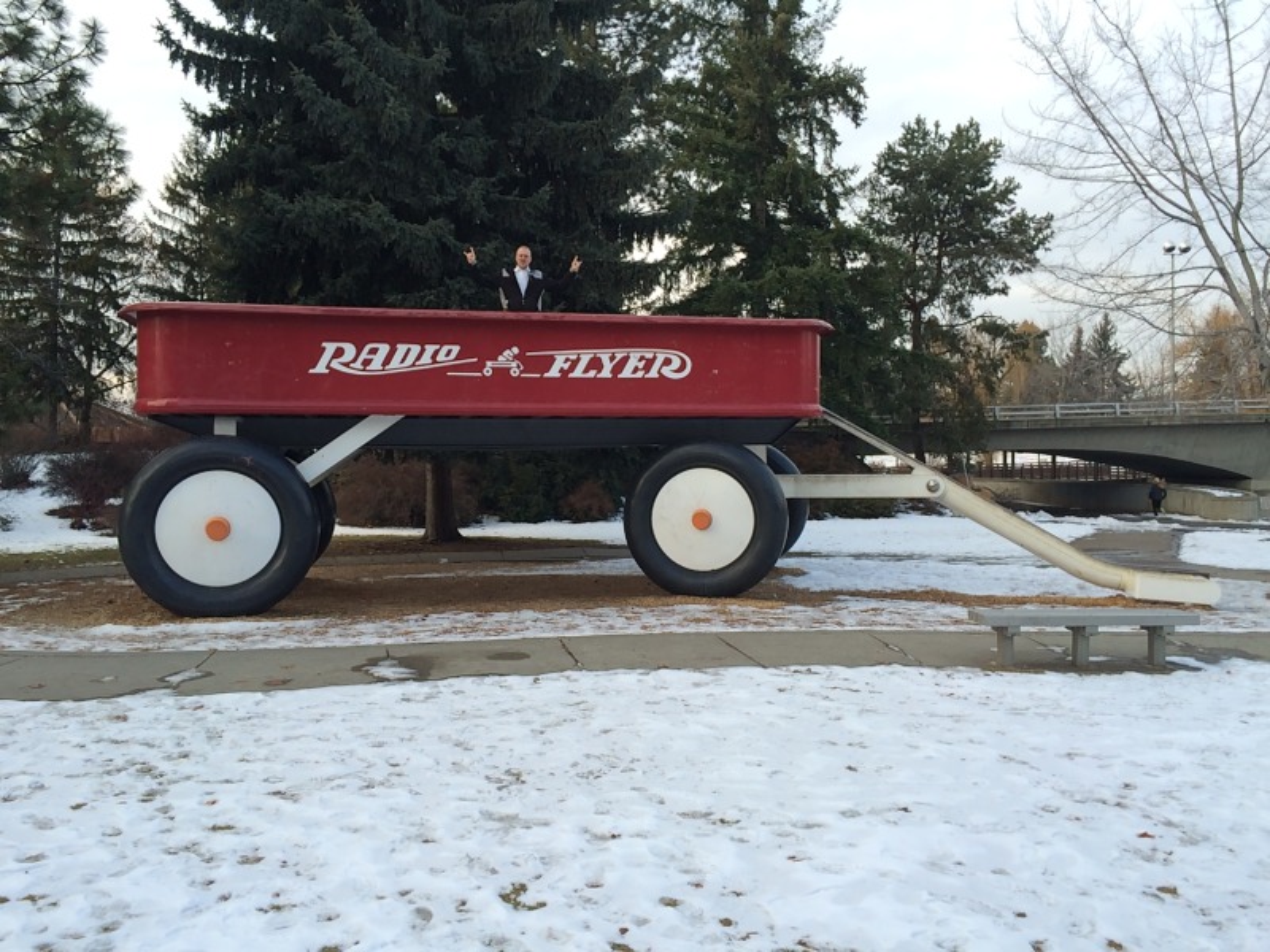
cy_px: 476
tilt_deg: -2.4
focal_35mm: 29
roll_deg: +1.4
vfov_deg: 48.2
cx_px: 635
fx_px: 1064
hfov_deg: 61.7
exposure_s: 1/132
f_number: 2.2
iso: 32
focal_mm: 4.15
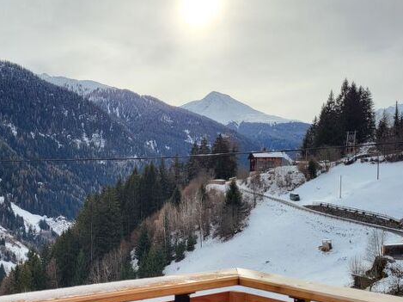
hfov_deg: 46.0
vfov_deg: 35.1
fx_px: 465
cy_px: 228
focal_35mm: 40
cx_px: 128
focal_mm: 5.4
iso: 40
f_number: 1.8
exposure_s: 1/1951
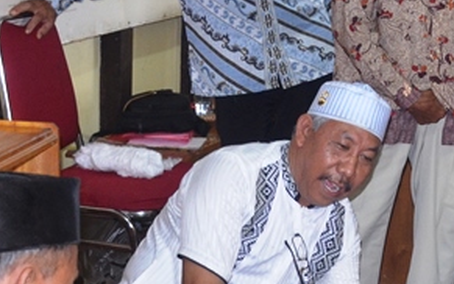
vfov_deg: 11.1
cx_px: 493
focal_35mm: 118
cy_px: 173
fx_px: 1460
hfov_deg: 17.1
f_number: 3.5
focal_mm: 22
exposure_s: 1/60
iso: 800
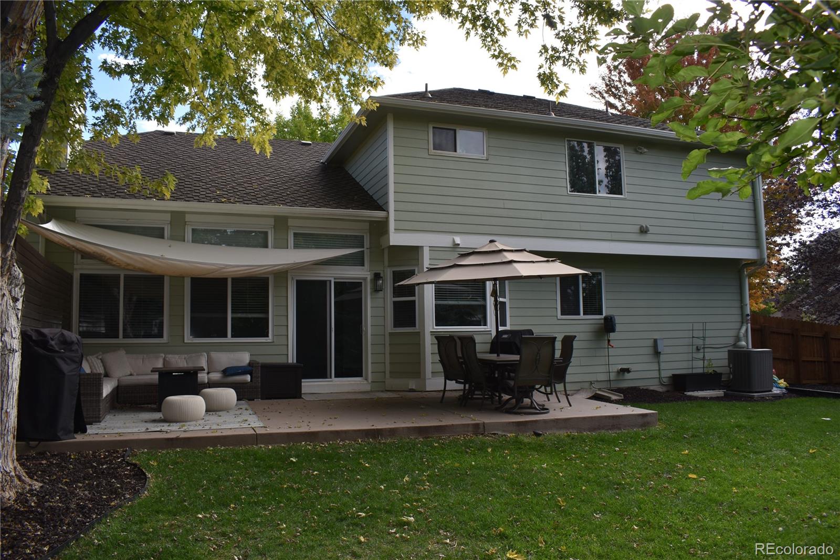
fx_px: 630
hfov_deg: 67.4
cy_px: 280
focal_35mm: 27
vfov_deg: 47.9
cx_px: 420
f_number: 5.6
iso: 100
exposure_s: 1/200
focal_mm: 18
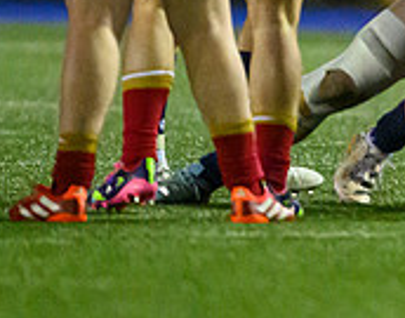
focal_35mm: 2044
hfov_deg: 1.0
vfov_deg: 0.7
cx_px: 977
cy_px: -3
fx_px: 24321
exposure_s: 1/1600
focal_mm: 400
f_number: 2.8
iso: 12800
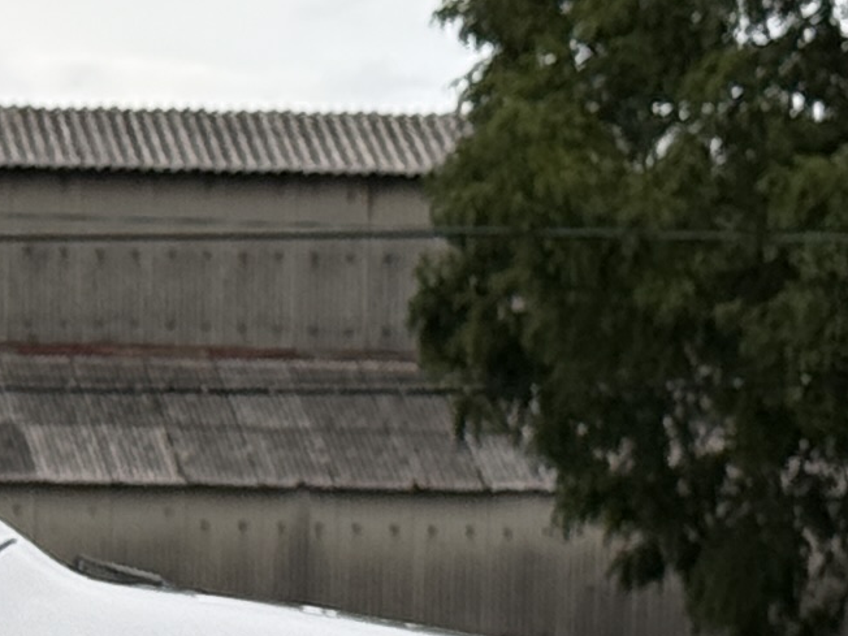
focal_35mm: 297
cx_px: -970
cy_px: 778
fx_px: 7276
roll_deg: -1.6
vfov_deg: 5.0
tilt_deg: +2.4
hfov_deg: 6.4
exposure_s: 1/574
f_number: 1.78
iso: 80
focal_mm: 6.76
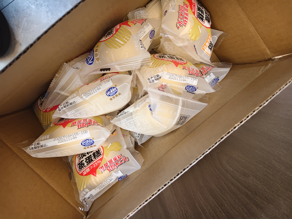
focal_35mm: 23
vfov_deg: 58.9
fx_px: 194
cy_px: 110
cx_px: 146
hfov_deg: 73.9
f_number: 1.88
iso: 758
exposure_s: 1/50
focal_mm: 5.56
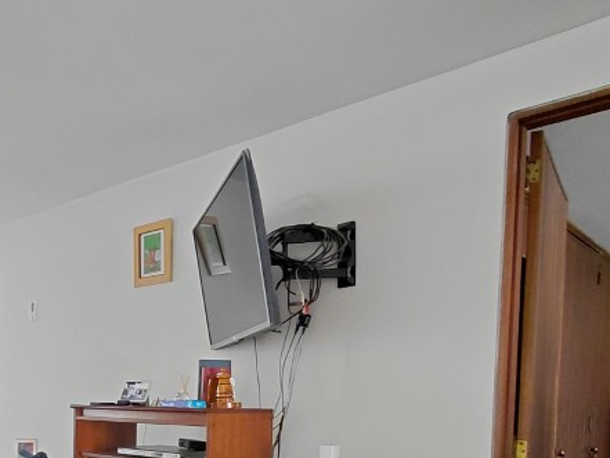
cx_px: 169
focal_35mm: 37
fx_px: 652
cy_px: 430
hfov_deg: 48.6
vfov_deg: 35.9
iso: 250
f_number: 2.2
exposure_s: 1/40
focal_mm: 1.64
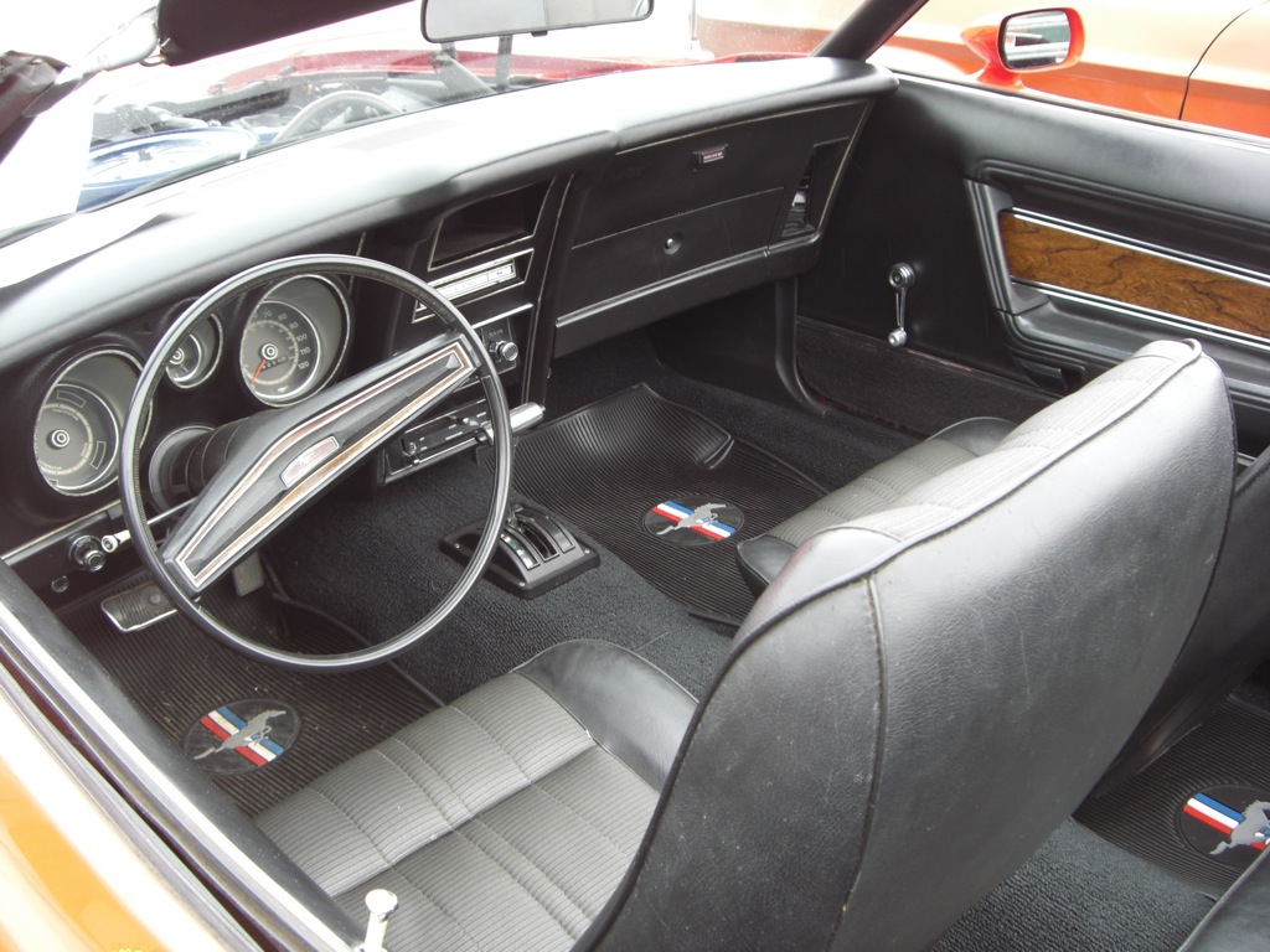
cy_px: 476
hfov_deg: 49.0
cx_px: 635
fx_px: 1394
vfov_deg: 37.7
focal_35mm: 38
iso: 64
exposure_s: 1/60
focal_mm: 6.2
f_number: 2.7
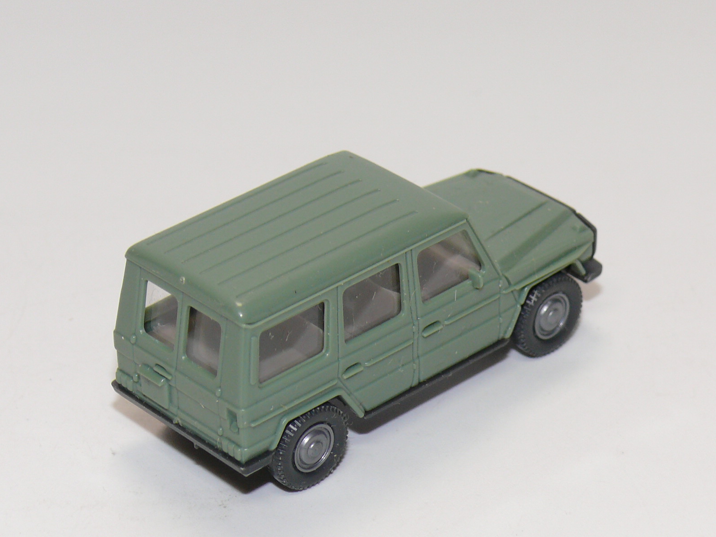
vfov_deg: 10.9
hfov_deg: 14.5
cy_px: 270
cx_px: 359
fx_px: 2813
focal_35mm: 136
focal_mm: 16.2
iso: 100
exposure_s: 1/30
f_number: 4
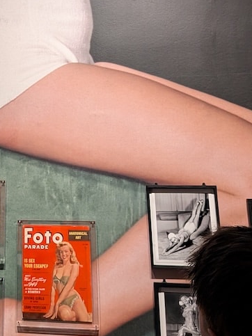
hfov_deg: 26.4
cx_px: 17
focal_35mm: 53
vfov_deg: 35.1
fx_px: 515
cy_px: 69
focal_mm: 4.53
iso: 688
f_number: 1.7
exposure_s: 1/50
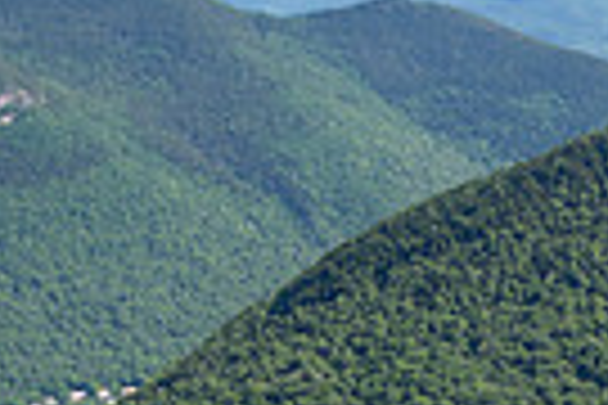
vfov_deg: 8.7
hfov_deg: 13.3
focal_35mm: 150
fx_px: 2533
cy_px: 778
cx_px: 748
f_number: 5
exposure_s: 1/400
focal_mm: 35
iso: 100
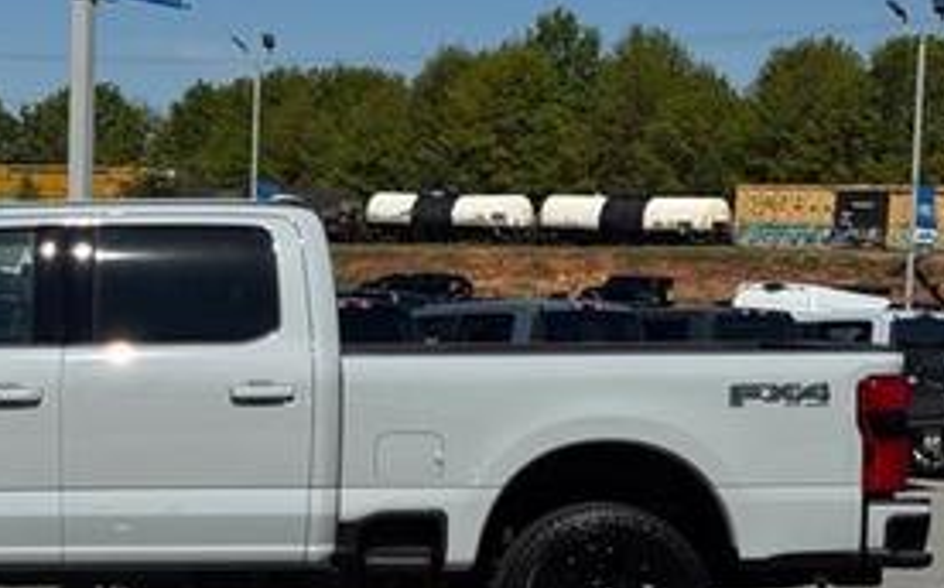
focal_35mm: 93
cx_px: 133
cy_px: 451
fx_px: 2391
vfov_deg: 14.0
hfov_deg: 21.9
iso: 64
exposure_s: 1/9009
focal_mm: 6.76
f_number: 1.78
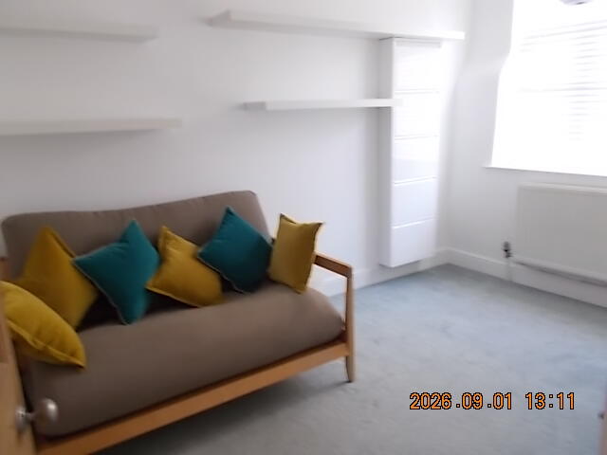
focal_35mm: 26
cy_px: 228
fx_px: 456
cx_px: 304
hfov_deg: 67.3
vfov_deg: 53.1
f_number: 3.2
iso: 200
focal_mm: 4.6
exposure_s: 1/8
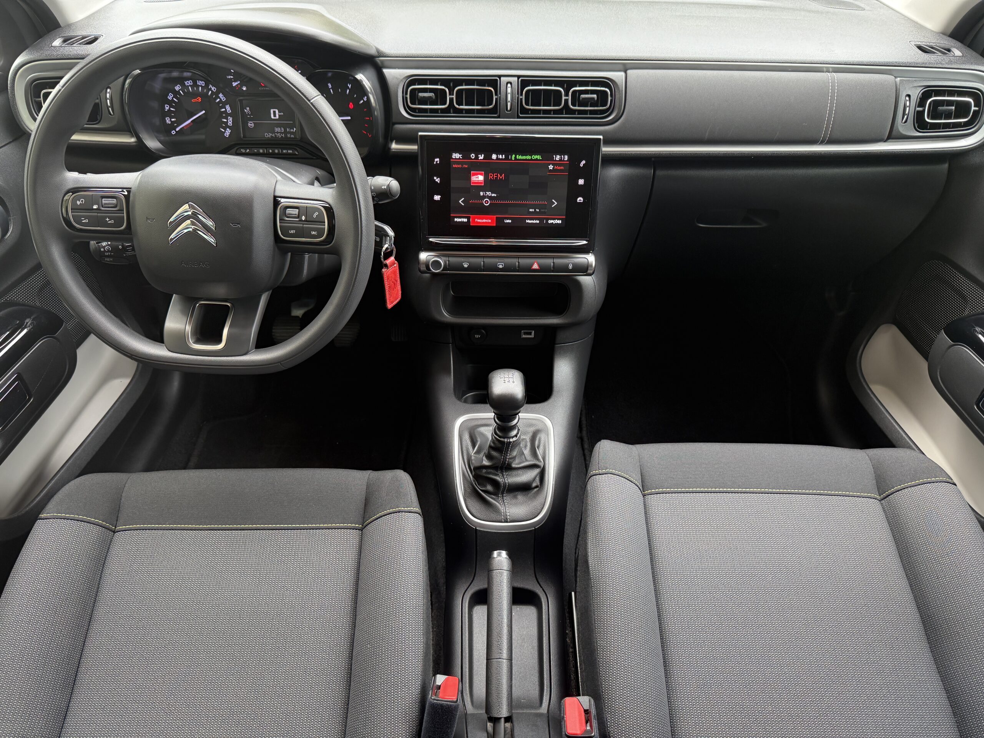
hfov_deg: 71.6
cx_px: 492
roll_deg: -0.8
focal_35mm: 24
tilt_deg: -40.9
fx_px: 682
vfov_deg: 56.8
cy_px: 369
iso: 160
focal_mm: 6.76
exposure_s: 1/121
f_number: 1.78
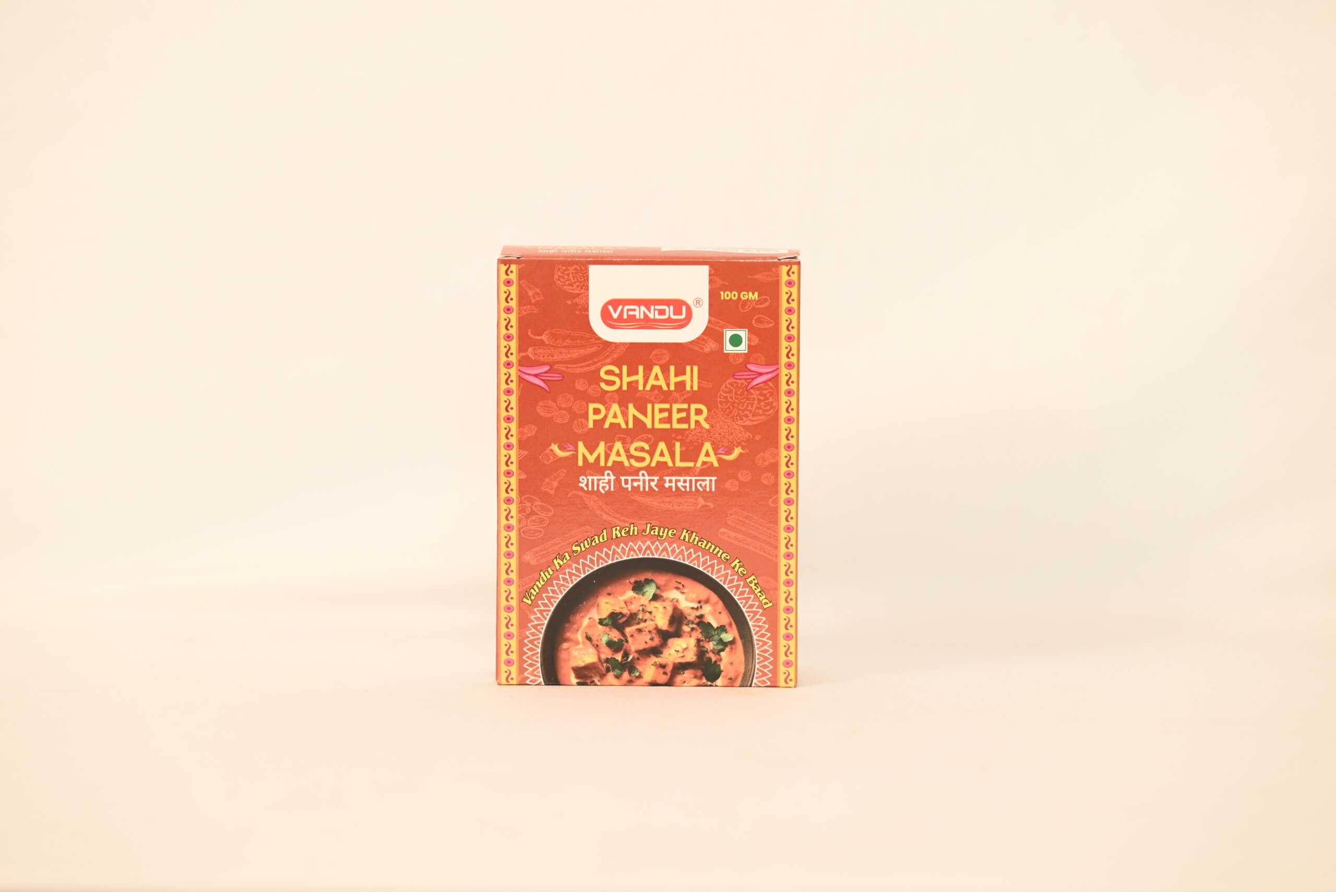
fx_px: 3898
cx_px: 668
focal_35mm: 105
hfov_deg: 19.4
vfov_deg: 13.1
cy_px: 446
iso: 500
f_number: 5
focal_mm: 105
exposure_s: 1/125
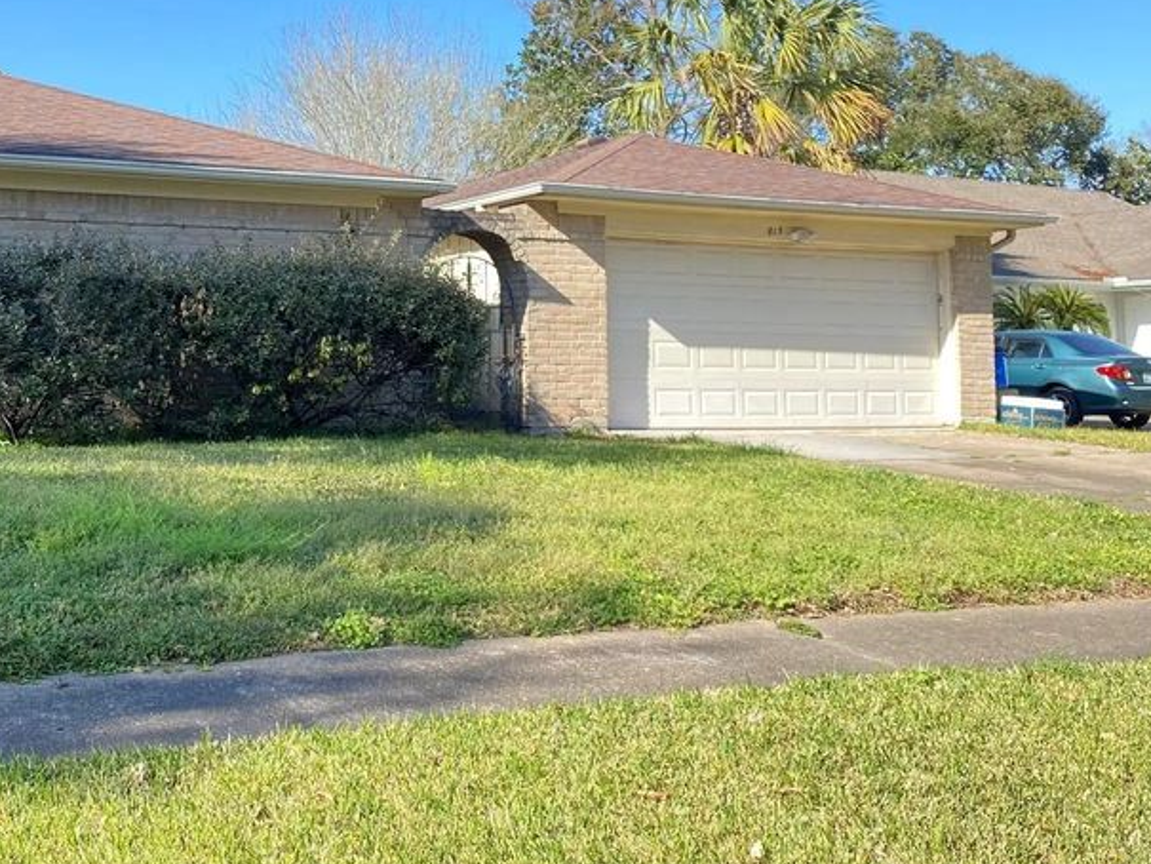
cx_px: 377
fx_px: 1463
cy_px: 215
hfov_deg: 42.3
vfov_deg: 32.3
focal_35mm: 44
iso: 32
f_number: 1.8
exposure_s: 1/339
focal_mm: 4.25
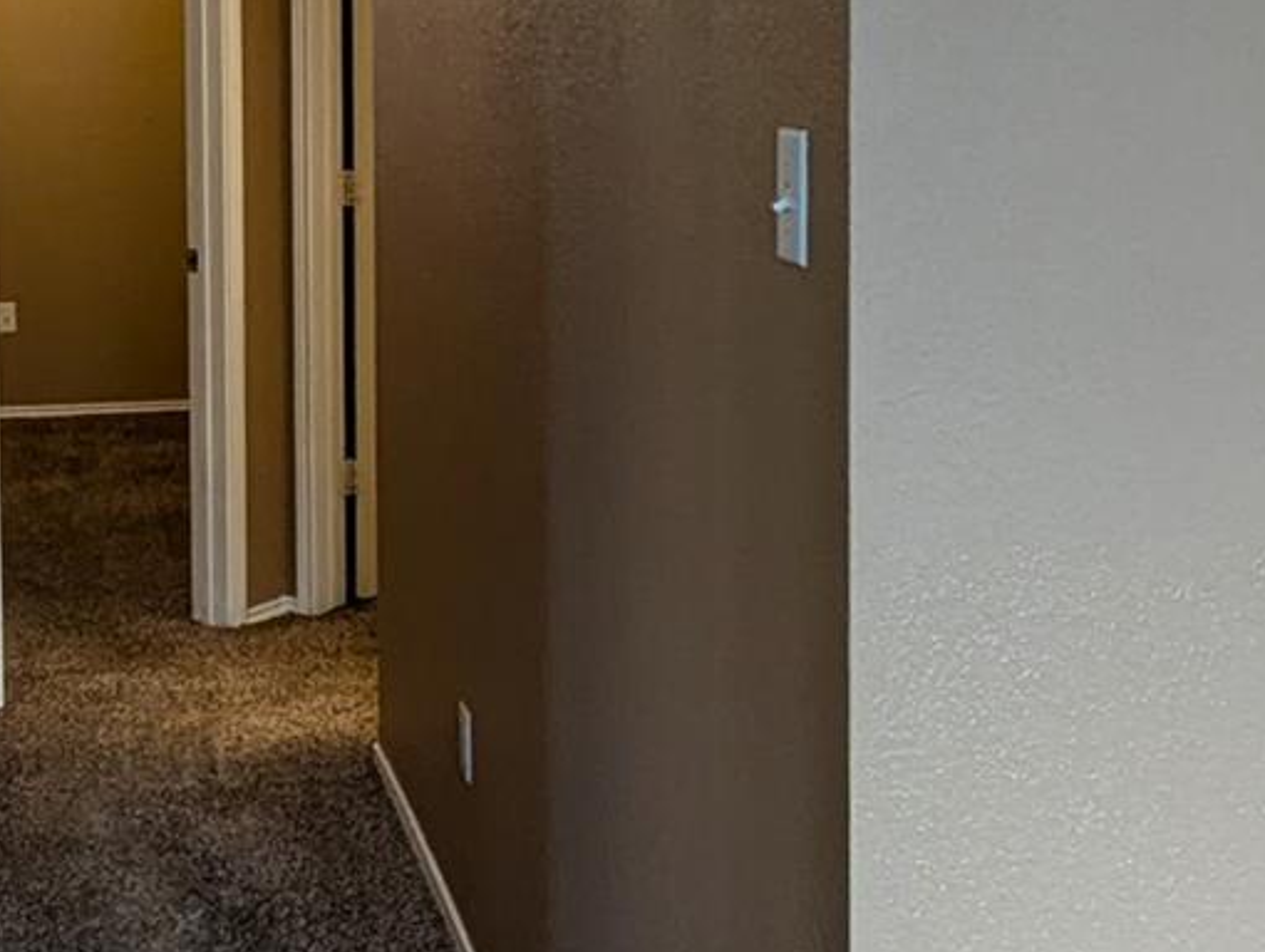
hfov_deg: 30.1
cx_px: 486
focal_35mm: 64
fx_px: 2342
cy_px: 186
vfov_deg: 22.7
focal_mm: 2.35
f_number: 2.2
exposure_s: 1/120
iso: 186
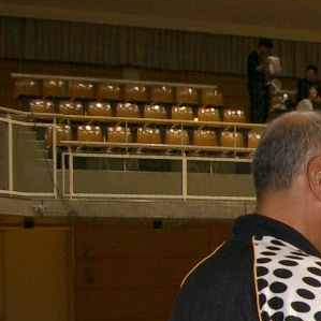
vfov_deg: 13.8
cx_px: 481
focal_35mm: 124
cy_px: 353
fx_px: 1301
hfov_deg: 13.3
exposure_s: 1/40
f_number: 2.8
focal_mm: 6.8
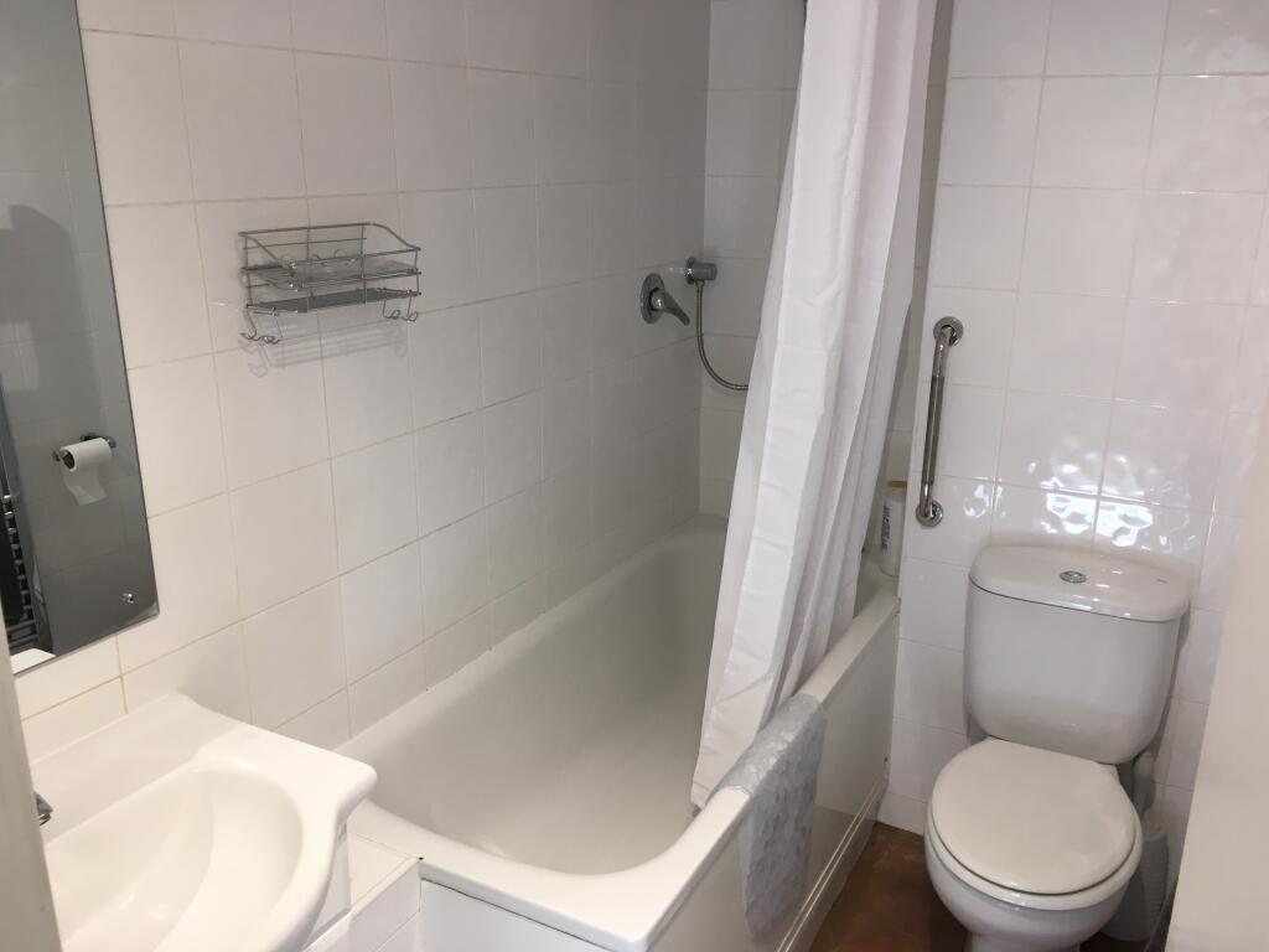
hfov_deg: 61.7
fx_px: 1063
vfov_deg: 48.2
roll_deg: -0.7
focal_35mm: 29
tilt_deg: -20.3
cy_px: 476
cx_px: 634
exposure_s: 1/33
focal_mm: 4.15
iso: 32
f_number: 2.2
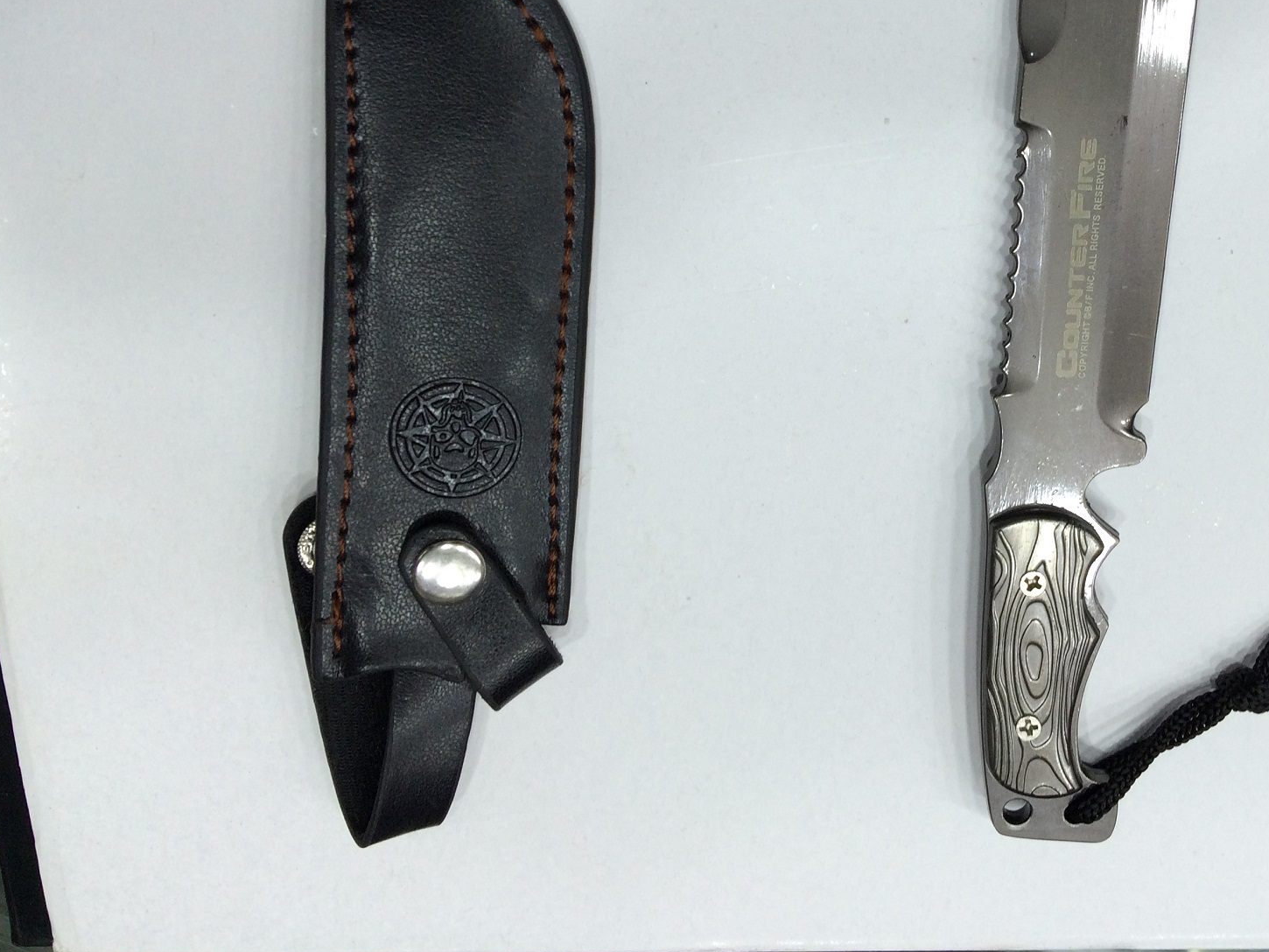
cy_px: 301
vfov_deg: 35.5
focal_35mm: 40
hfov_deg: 46.0
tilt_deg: -76.0
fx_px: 1467
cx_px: 855
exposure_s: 1/50
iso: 40
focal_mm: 4.15
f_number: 2.2
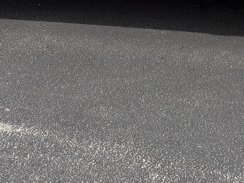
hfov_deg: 17.0
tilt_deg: -17.9
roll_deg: +3.4
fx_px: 818
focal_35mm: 116
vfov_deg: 12.5
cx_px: 150
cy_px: -39
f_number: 1.6
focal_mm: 5.96
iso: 64
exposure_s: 1/1517
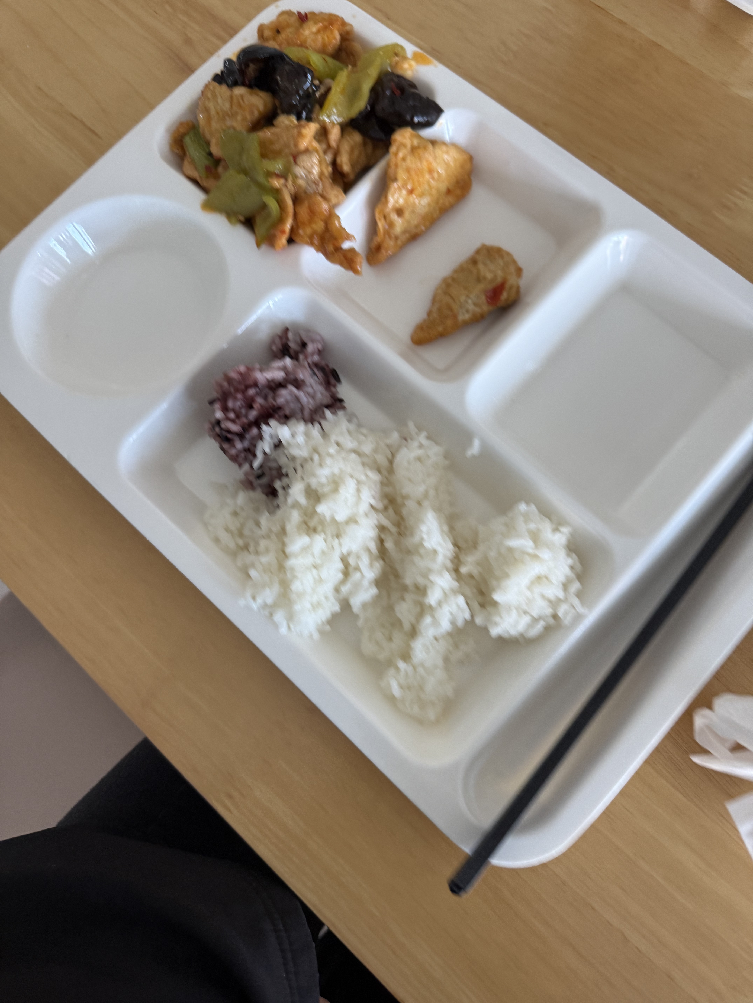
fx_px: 696
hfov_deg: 56.8
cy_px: 502
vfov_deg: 71.6
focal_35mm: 24
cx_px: 376
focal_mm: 6.76
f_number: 1.78
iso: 200
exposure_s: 1/121
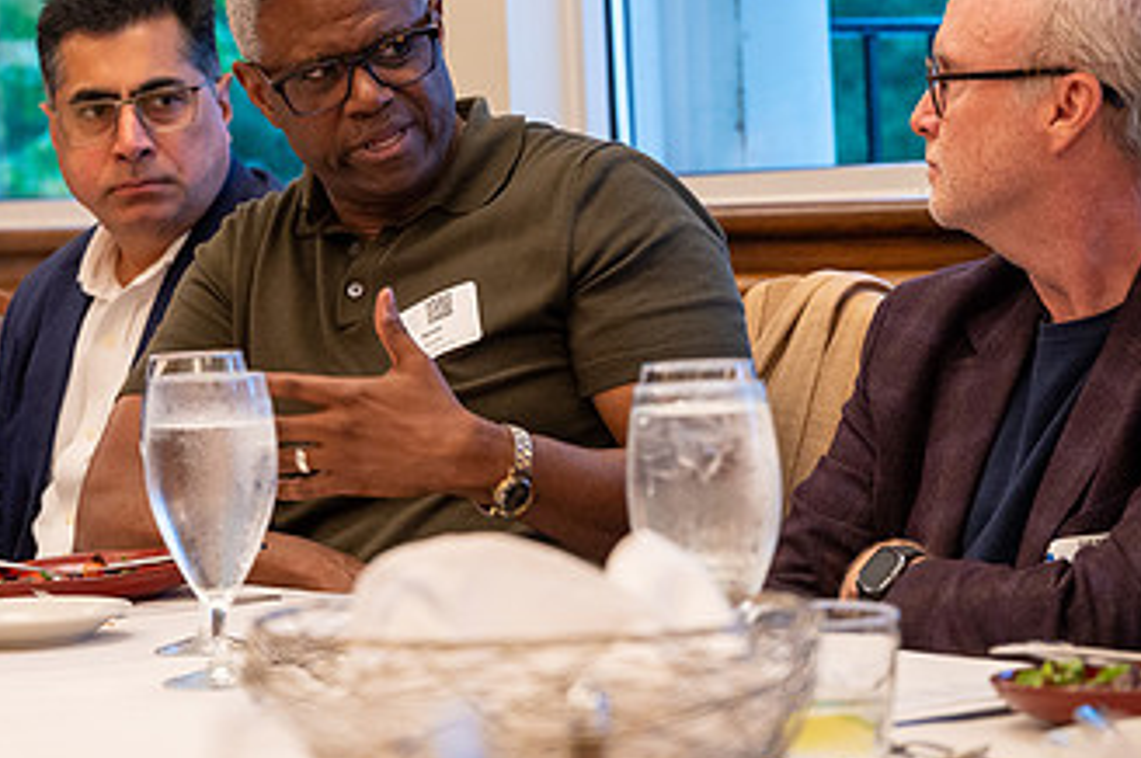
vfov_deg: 10.7
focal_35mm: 128
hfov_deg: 16.0
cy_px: 266
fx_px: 4053
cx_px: 444
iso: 2000
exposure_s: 1/125
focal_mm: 65
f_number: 4
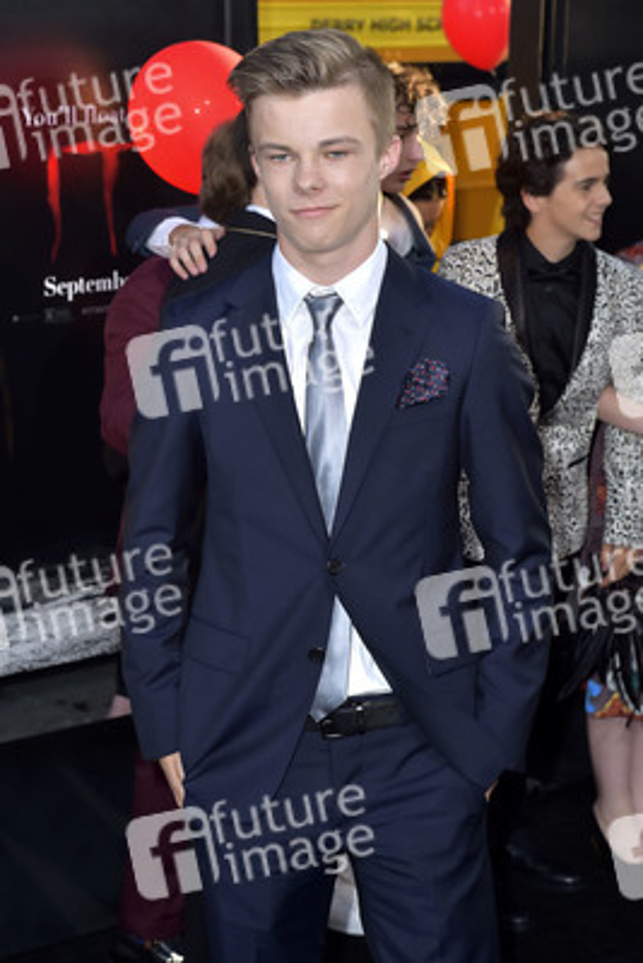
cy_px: 482
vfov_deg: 28.8
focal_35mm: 70
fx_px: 1874
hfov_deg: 19.5
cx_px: 322
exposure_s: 1/250
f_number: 6.3
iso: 500
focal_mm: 70
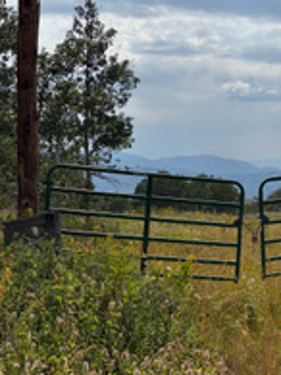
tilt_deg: -1.8
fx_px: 693
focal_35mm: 64
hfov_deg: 22.3
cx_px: 260
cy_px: 187
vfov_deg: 30.3
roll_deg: +1.4
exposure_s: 1/10101
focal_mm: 5.96
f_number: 1.6
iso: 50
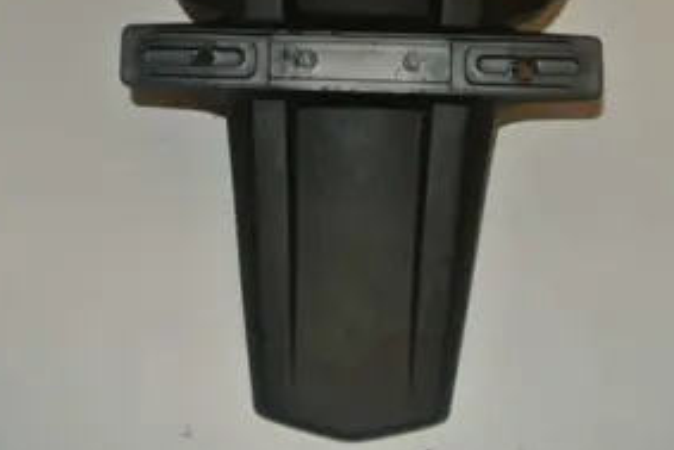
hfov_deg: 35.0
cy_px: 52
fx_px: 1068
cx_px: 362
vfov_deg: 23.2
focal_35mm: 57
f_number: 3.5
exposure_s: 1/60
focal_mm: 11.4
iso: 200
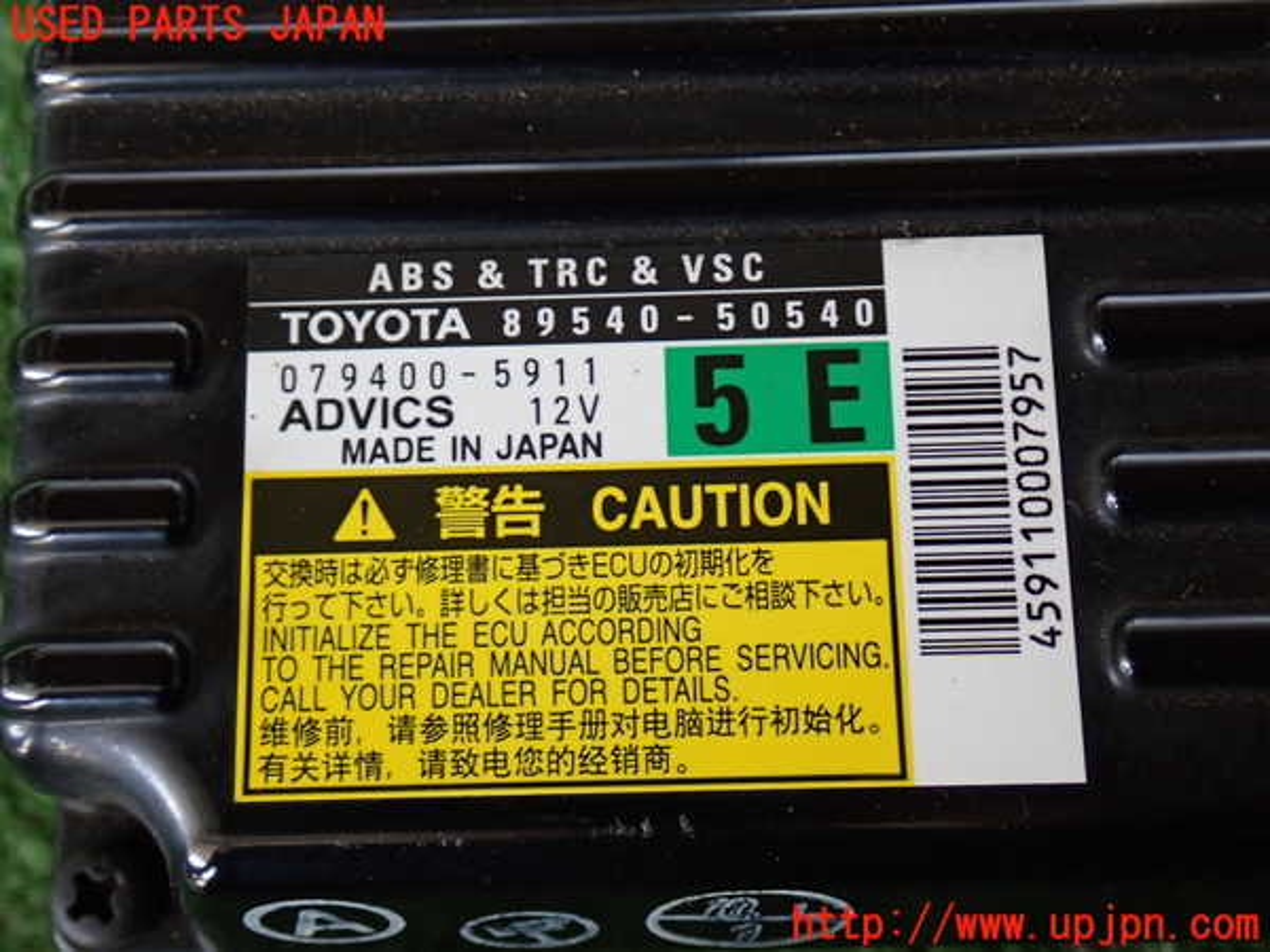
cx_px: 635
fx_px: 1724
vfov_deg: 30.9
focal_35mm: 47
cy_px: 476
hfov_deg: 40.4
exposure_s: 1/50
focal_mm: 8.4
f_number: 3.1
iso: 320
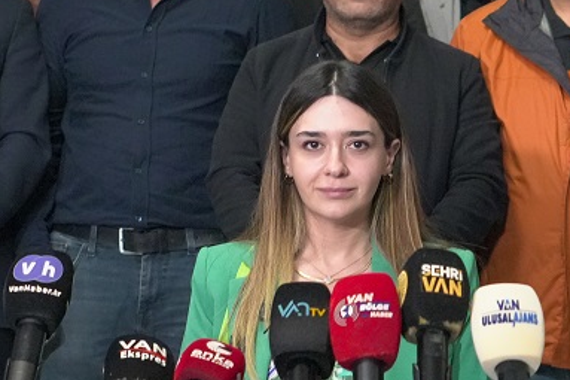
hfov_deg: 15.4
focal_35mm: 133
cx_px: 313
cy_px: 194
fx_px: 2105
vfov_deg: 10.3
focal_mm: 34
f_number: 2.8
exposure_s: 1/250
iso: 4000
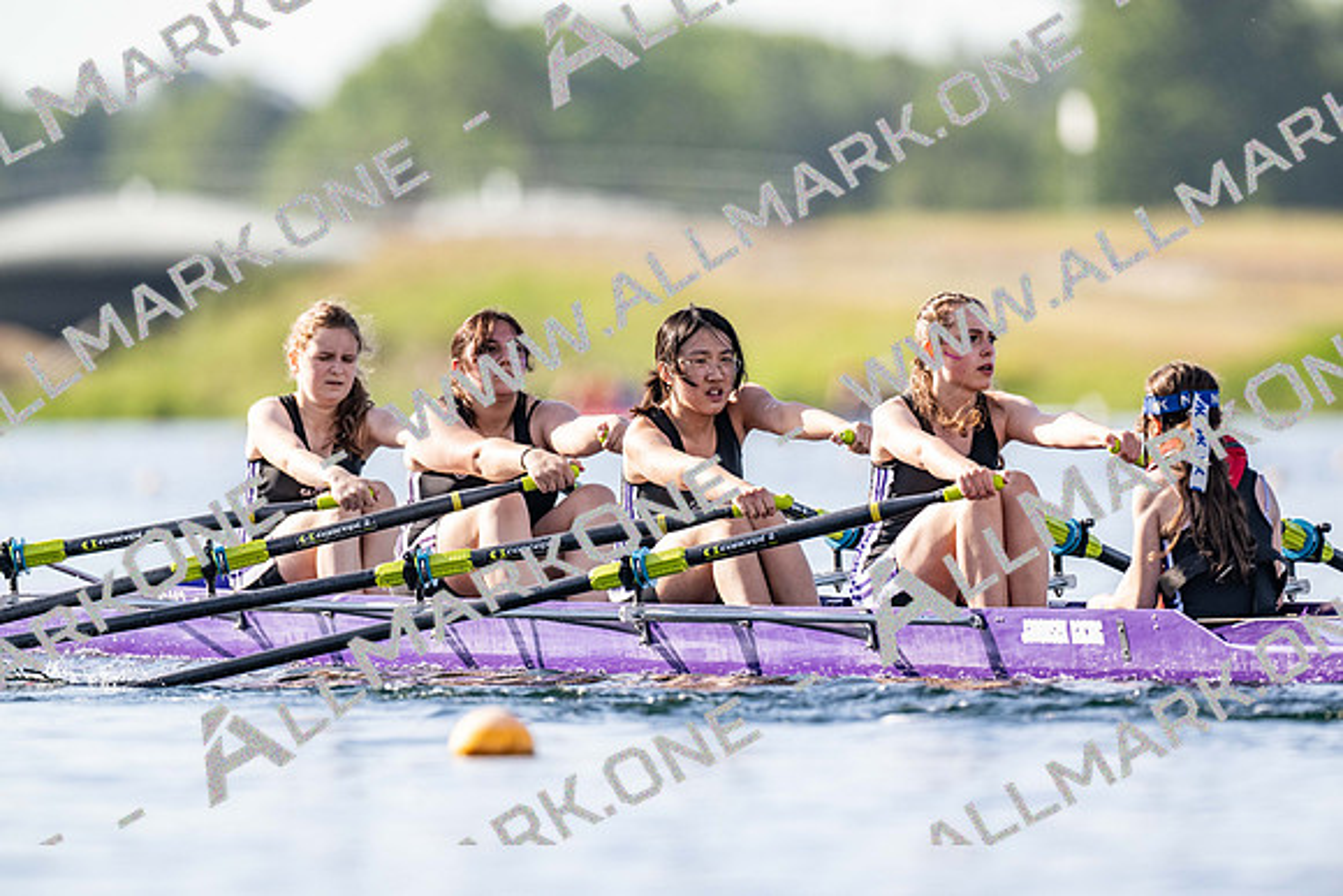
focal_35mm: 600
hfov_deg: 3.4
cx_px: 672
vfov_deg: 2.3
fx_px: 22388
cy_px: 448
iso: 900
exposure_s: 1/2500
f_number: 5.6
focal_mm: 600
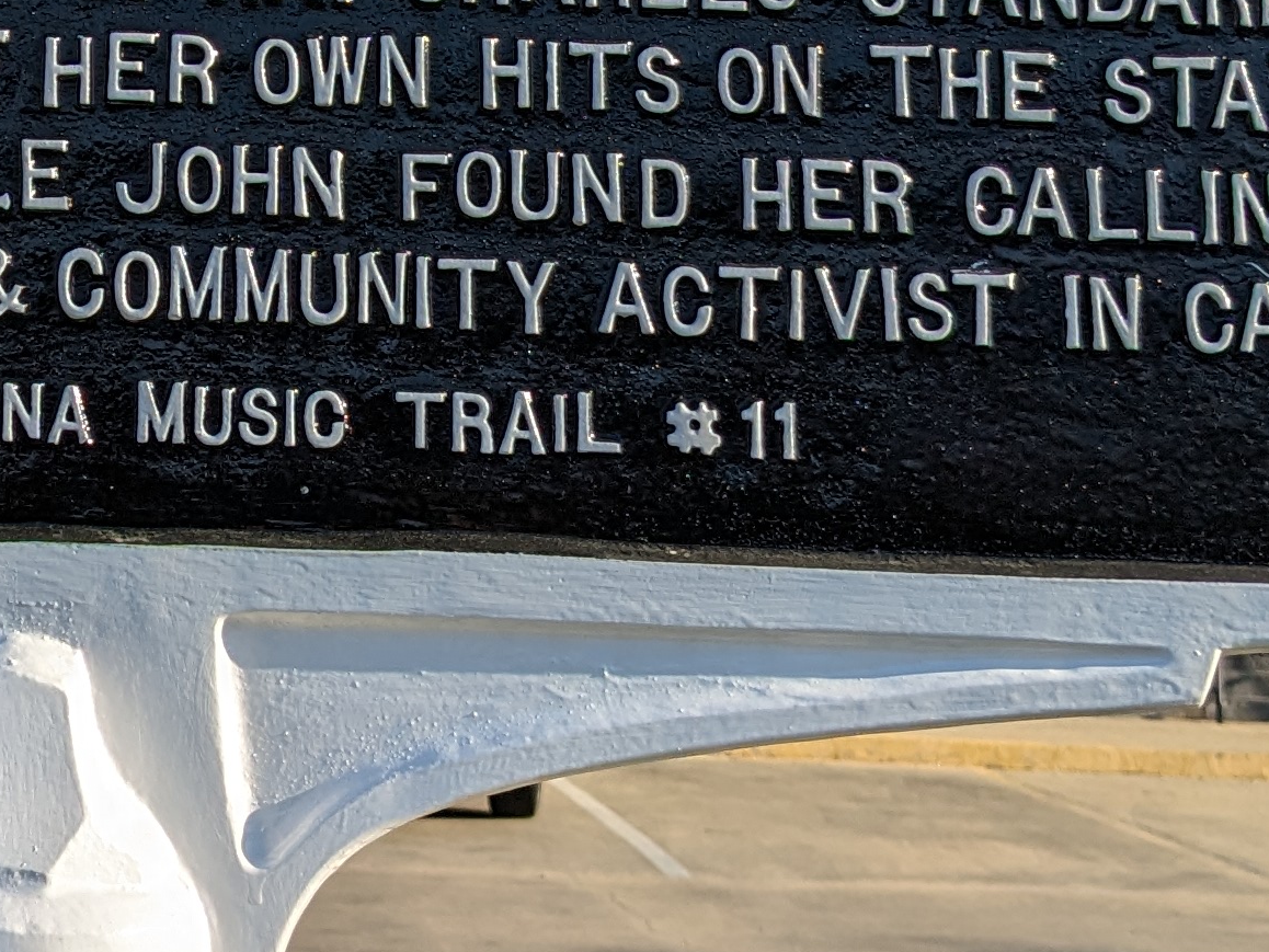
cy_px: -294
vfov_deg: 15.0
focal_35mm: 94
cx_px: 108
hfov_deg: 20.4
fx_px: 3447
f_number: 1.73
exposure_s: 1/2128
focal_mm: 4.38
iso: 51
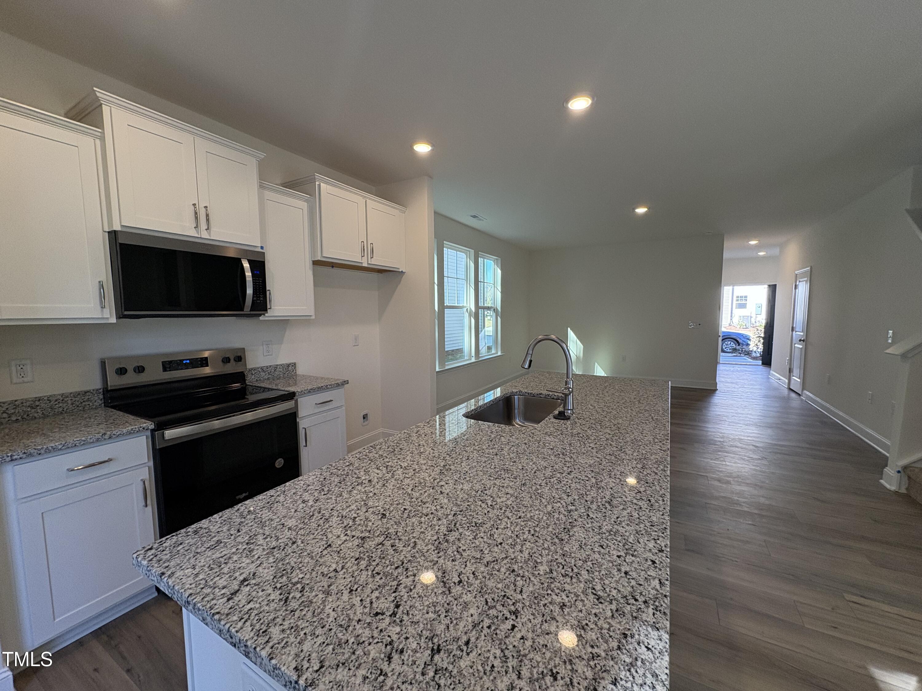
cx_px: 461
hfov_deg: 102.1
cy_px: 346
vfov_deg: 85.7
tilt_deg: -5.2
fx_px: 373
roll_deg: +0.0
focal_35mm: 14
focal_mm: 2.22
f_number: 2.2
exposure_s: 1/127
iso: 125
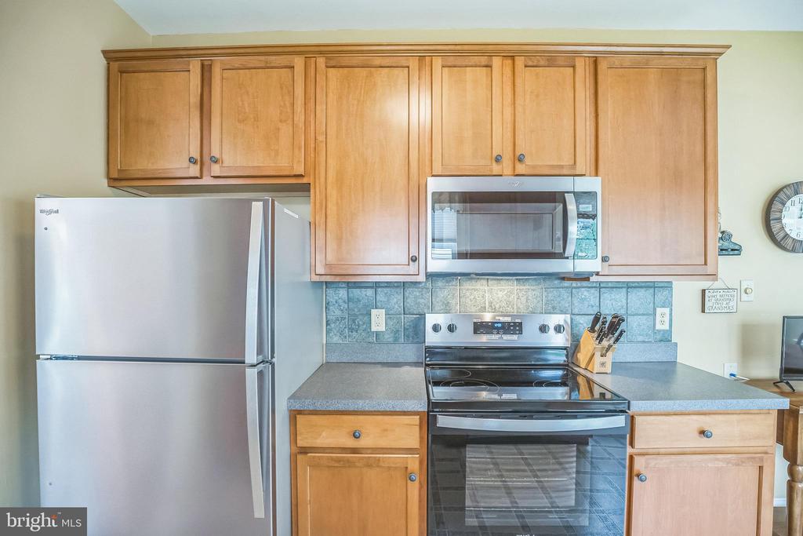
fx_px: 357
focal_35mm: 16
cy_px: 268
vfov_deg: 73.8
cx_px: 402
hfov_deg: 96.7
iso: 2000
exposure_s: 1/60
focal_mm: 16
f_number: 4
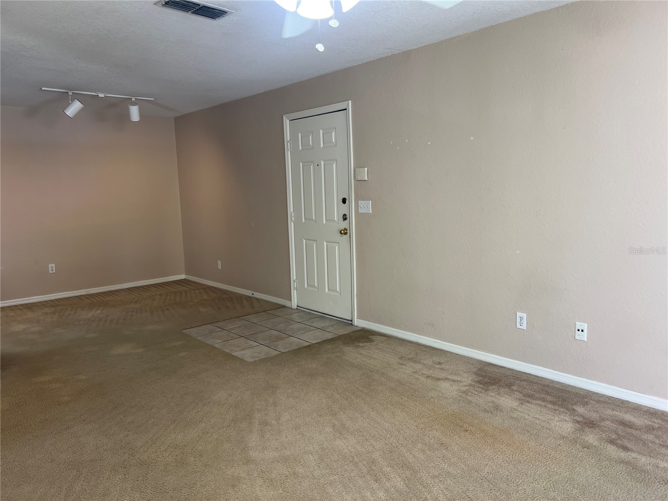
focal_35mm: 26
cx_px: 334
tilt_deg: -7.6
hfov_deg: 67.3
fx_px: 502
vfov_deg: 53.1
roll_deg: +1.0
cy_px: 250
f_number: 1.5
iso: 64
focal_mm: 5.7
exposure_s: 1/60
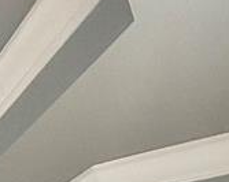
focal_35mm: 84
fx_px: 568
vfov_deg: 12.5
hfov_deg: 18.0
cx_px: -186
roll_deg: -0.4
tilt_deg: -7.1
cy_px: 482
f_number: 2.2
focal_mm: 2.22
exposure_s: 1/60
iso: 500
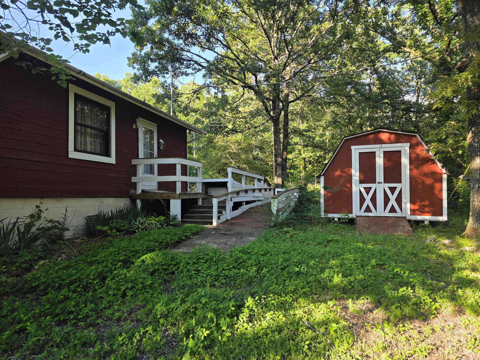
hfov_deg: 73.9
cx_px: 240
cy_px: 180
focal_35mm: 23
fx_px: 319
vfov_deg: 58.9
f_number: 1.7
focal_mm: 6.3
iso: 40
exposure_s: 1/359
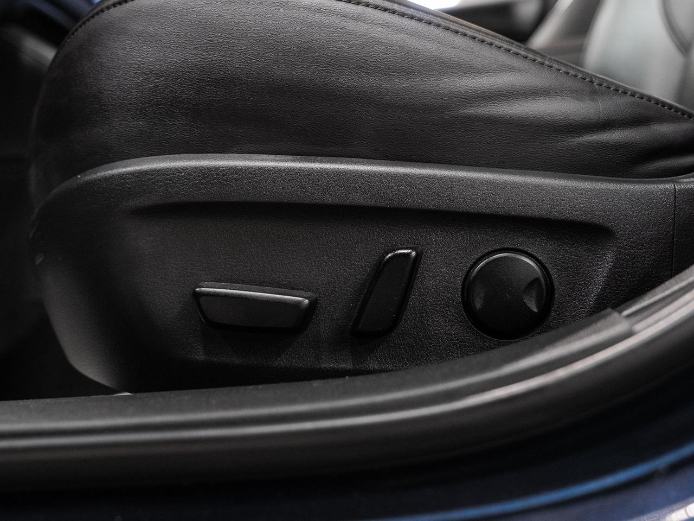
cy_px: 283
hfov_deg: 45.3
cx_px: 363
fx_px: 831
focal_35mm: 41
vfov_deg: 34.8
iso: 1000
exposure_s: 1/40
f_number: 3.5
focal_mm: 30.2
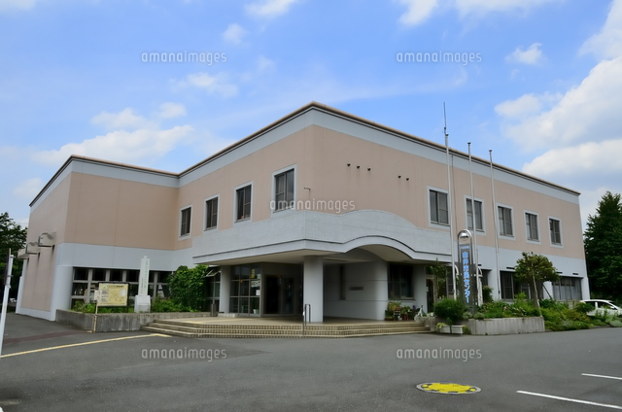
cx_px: 311
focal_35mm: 26
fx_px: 440
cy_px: 206
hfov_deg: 70.5
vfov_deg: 50.2
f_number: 9
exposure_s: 1/200
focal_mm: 17
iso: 100
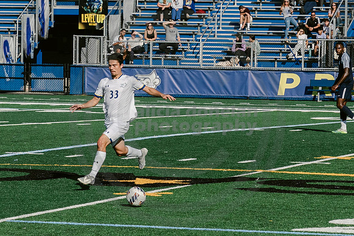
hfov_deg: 8.2
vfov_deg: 5.5
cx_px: 111
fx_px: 2460
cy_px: 111
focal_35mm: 250
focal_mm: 70
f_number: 5.6
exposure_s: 1/5000
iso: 640
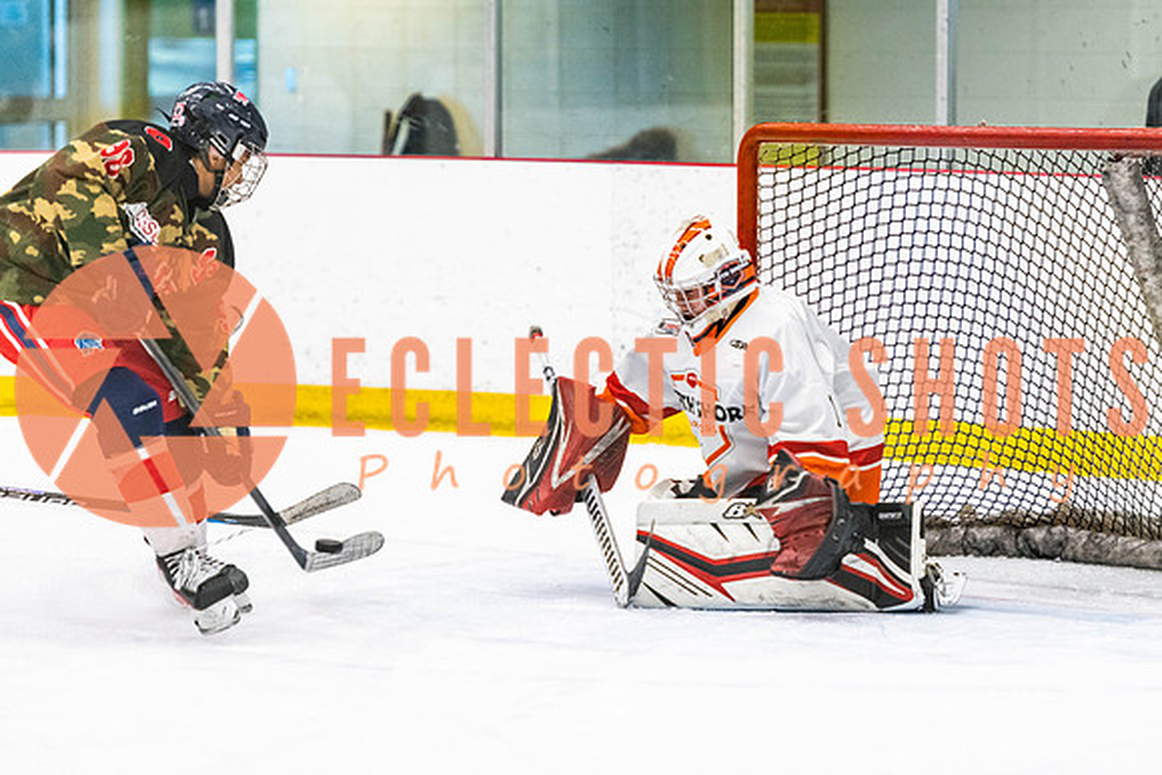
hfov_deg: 10.0
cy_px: 310
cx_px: 758
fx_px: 6627
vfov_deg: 6.7
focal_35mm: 205
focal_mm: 155
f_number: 2.8
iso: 2000
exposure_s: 1/640
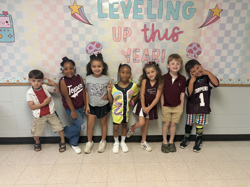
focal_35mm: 26
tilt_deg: -17.0
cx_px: 125
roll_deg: -0.7
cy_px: 94
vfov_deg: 53.1
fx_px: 188
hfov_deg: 67.3
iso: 250
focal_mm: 5.96
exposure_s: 1/60
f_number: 1.6
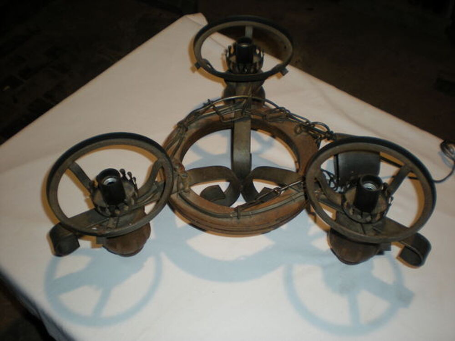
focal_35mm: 38
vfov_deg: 37.7
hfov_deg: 49.0
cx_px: 228
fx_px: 499
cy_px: 170
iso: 64
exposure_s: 1/30
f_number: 3.1
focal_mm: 6.3
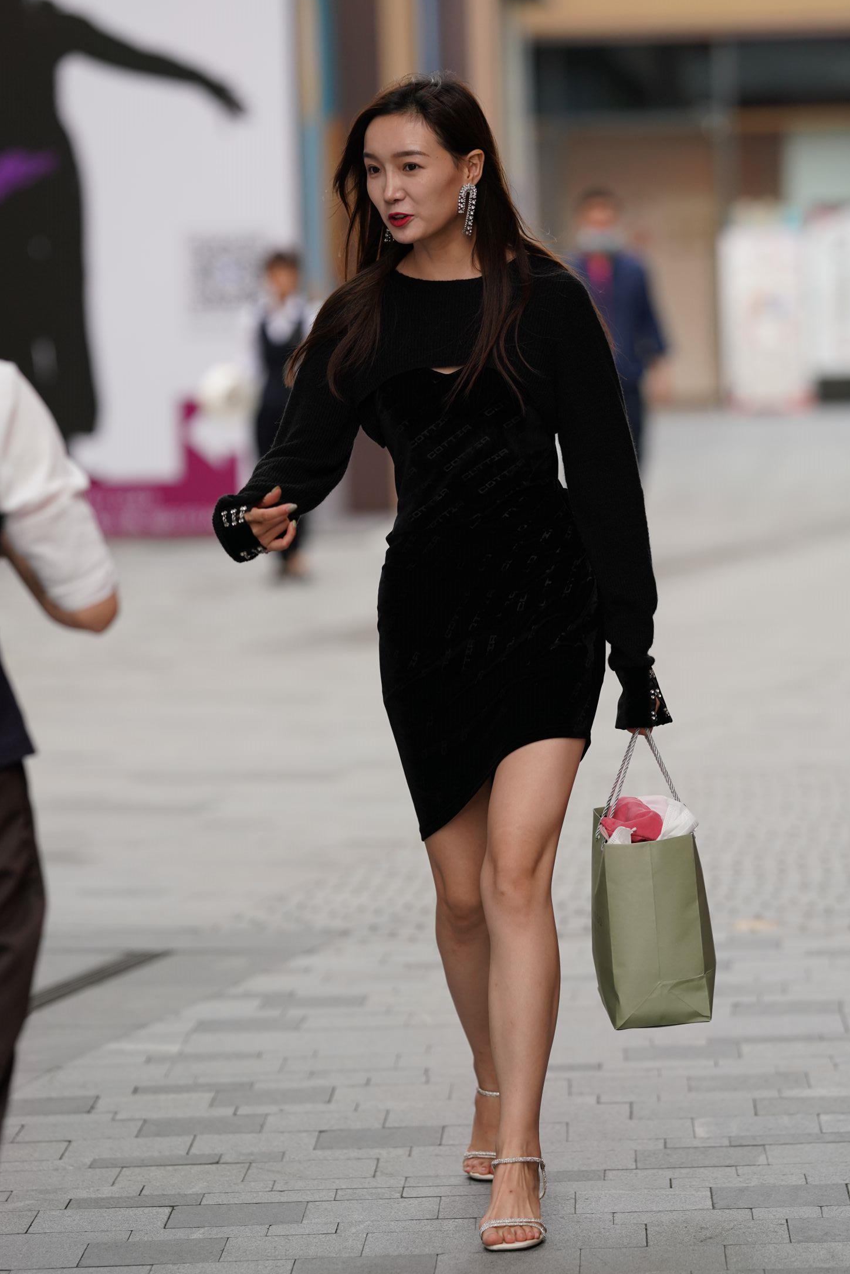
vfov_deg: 12.6
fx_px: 5772
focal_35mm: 163
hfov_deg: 8.4
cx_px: 429
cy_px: 624
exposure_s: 1/500
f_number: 2.5
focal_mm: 135
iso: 500
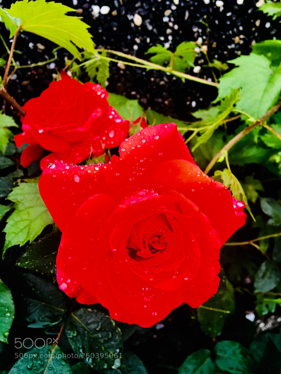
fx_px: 314
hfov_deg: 48.2
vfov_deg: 61.7
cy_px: 187
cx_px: 140
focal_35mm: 29
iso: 64
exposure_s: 1/17
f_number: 2.2
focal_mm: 4.15
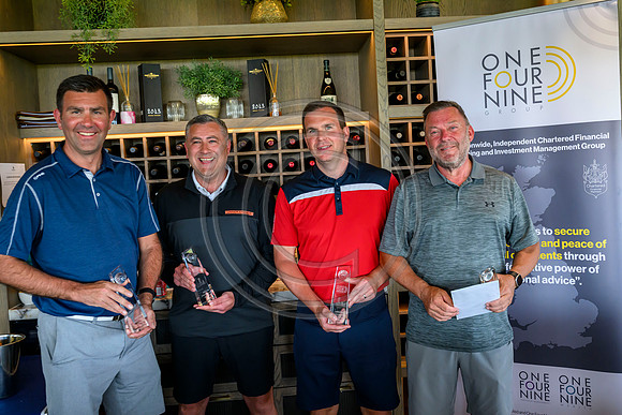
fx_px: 634
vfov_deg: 36.2
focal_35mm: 37
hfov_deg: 52.2
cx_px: 336
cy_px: 191
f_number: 4.5
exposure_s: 1/320
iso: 2000
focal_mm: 34
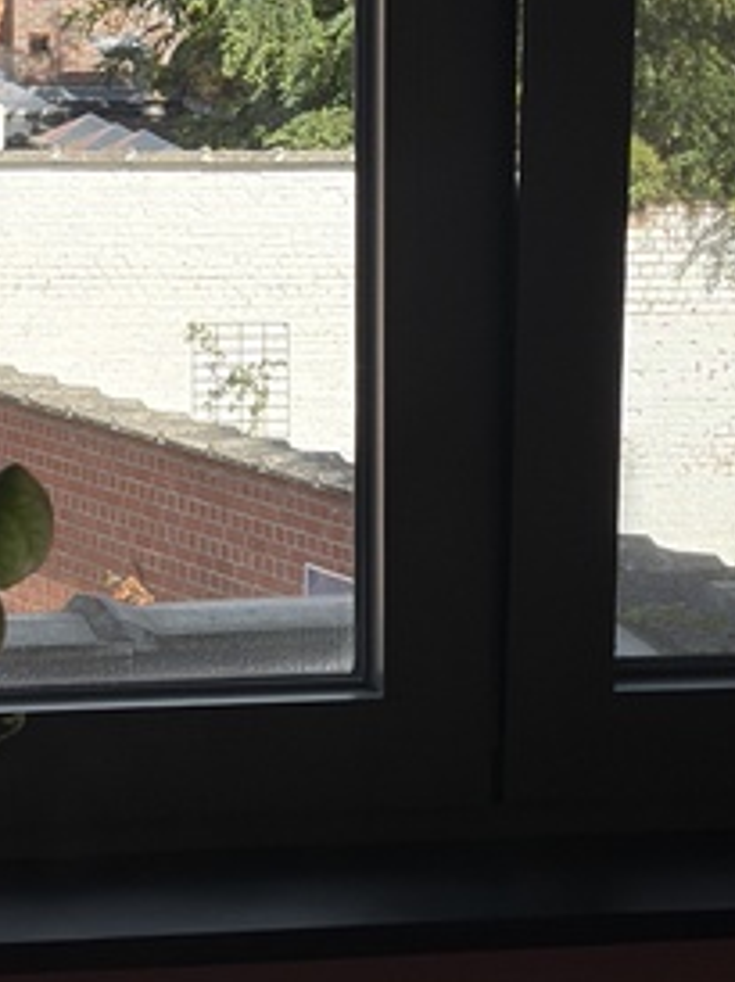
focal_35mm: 146
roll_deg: -0.3
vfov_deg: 13.2
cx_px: 154
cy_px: -125
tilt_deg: +0.3
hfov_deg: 10.1
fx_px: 4140
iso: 32
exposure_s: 1/2212
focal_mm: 5.96
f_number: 1.6
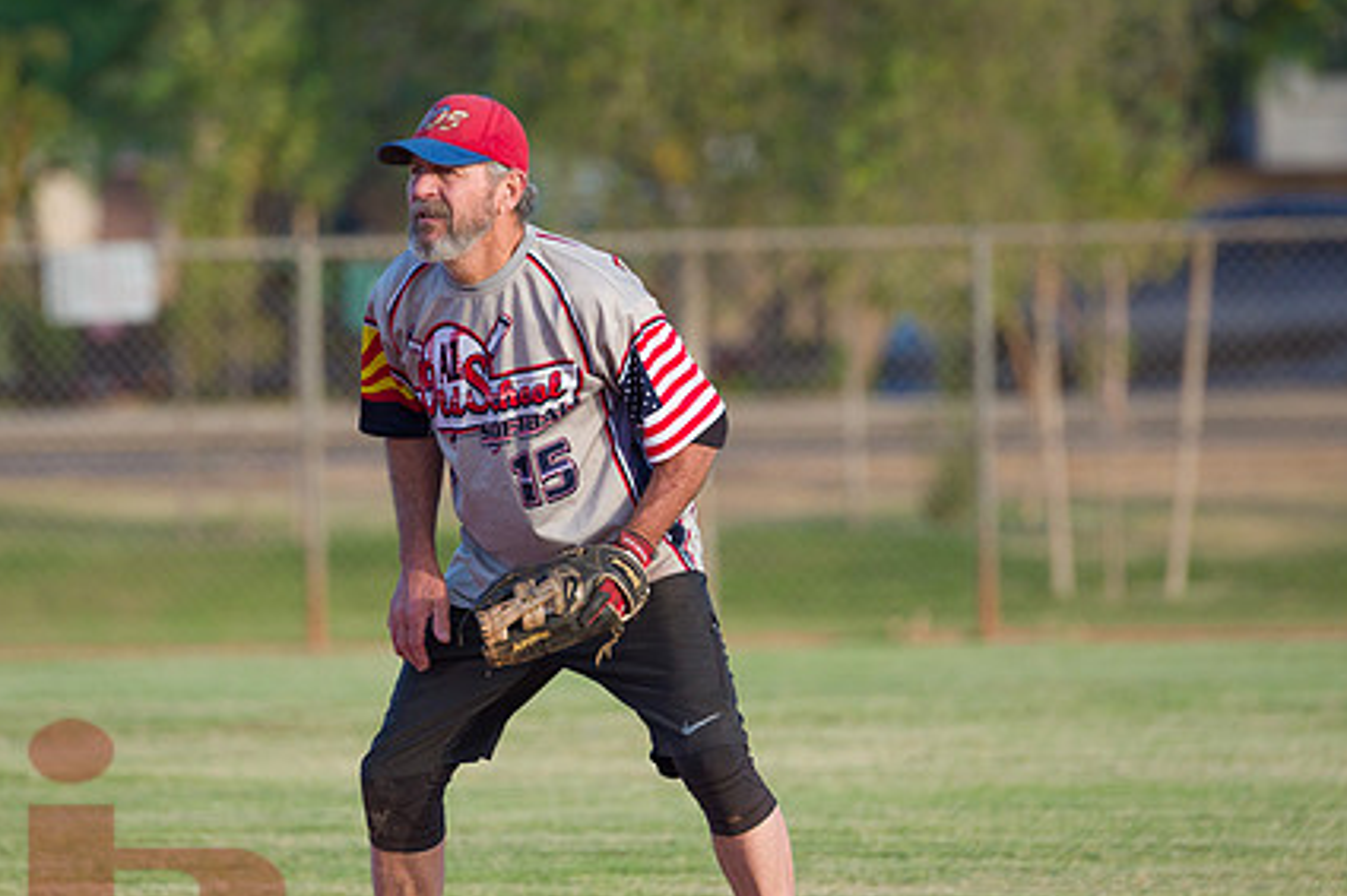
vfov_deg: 2.1
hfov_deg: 3.2
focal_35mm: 652
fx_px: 24385
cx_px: 594
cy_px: 521
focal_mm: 400
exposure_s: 1/800
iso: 640
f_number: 6.3
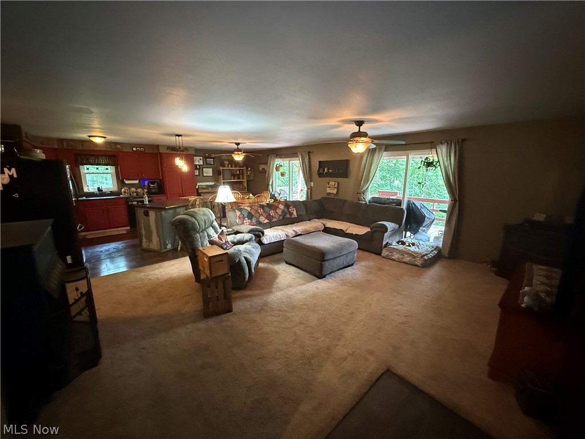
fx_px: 237
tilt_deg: -12.3
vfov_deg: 85.7
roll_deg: -1.1
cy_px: 220
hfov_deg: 102.1
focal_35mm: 14
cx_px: 292
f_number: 2.2
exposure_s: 1/40
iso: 1000
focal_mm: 2.22
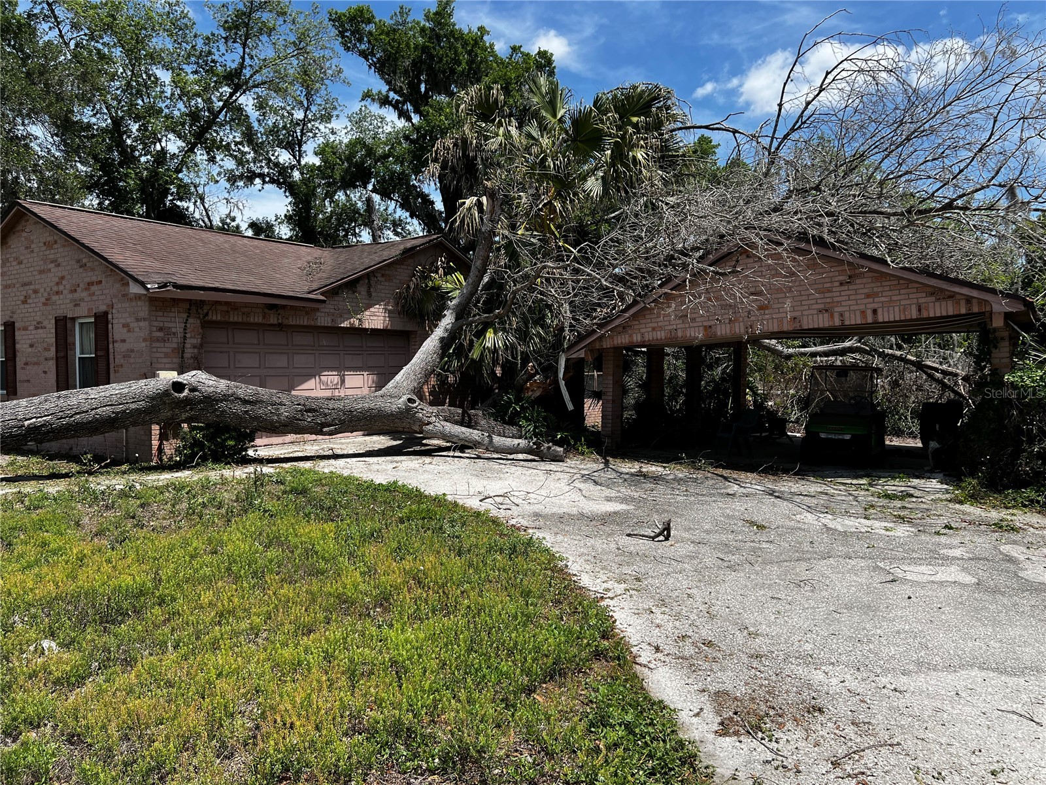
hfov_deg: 67.3
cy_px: 392
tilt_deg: -2.5
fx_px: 786
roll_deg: +0.9
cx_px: 523
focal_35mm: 26
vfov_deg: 53.1
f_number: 1.5
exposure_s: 1/3571
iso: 50
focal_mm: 5.7
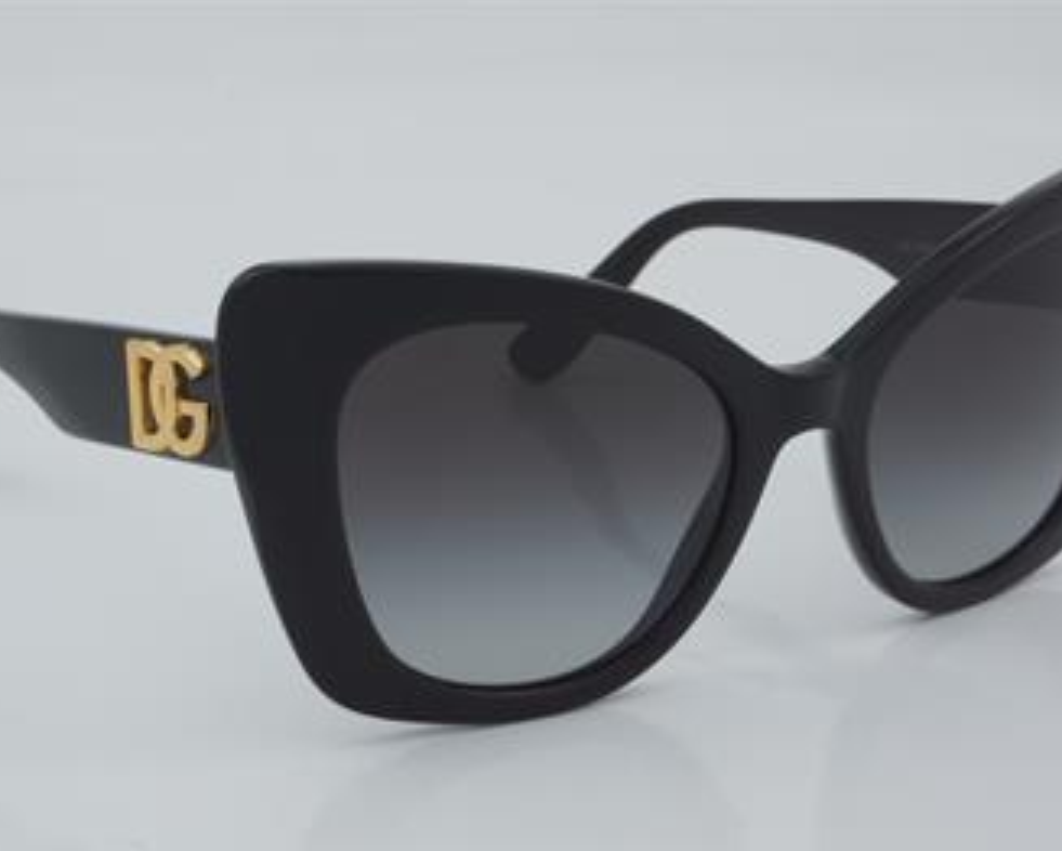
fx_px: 2974
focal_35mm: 95
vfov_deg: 16.3
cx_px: 546
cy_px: 429
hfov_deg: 20.2
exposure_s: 1/4
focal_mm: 55
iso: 100
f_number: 32
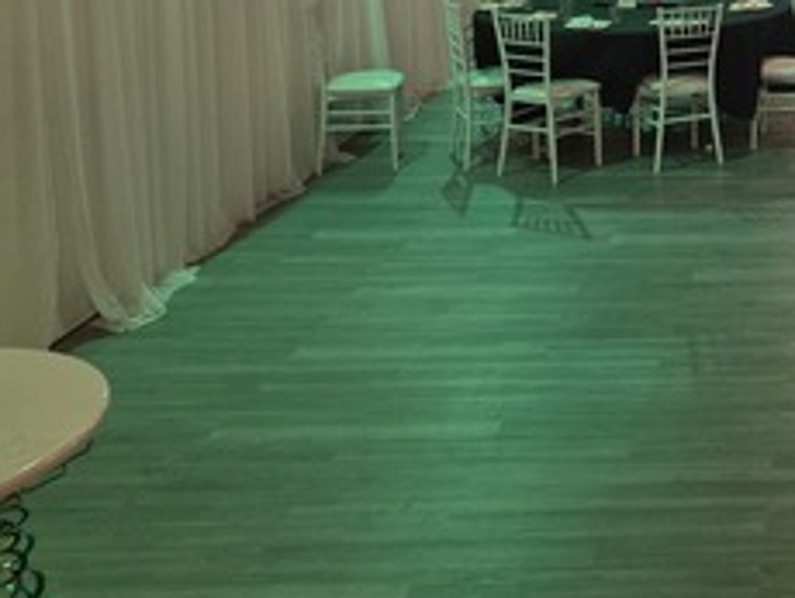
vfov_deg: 23.1
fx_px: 1379
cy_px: -41
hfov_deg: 28.4
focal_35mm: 60
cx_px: 933
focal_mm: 6.25
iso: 320
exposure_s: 1/120
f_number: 1.7
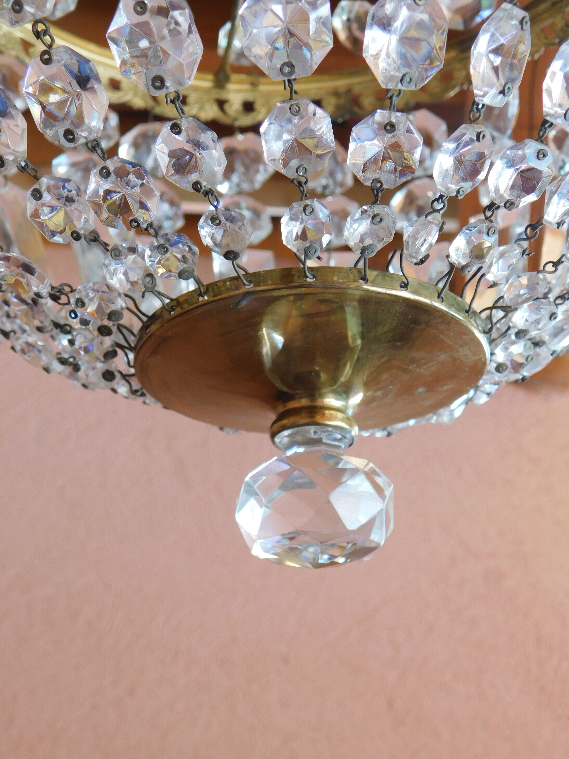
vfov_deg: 37.5
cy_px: 380
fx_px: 1118
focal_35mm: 51
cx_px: 284
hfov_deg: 28.6
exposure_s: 1/50
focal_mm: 9
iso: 125
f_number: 3.8
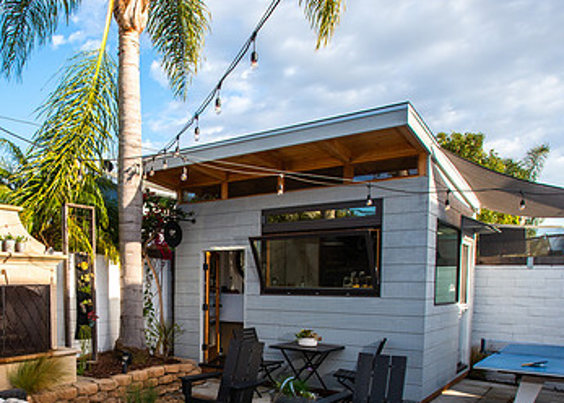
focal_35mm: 31
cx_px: 163
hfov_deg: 57.1
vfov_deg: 42.5
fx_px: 497
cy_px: 315
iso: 400
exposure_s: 1/200
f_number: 10
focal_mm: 17
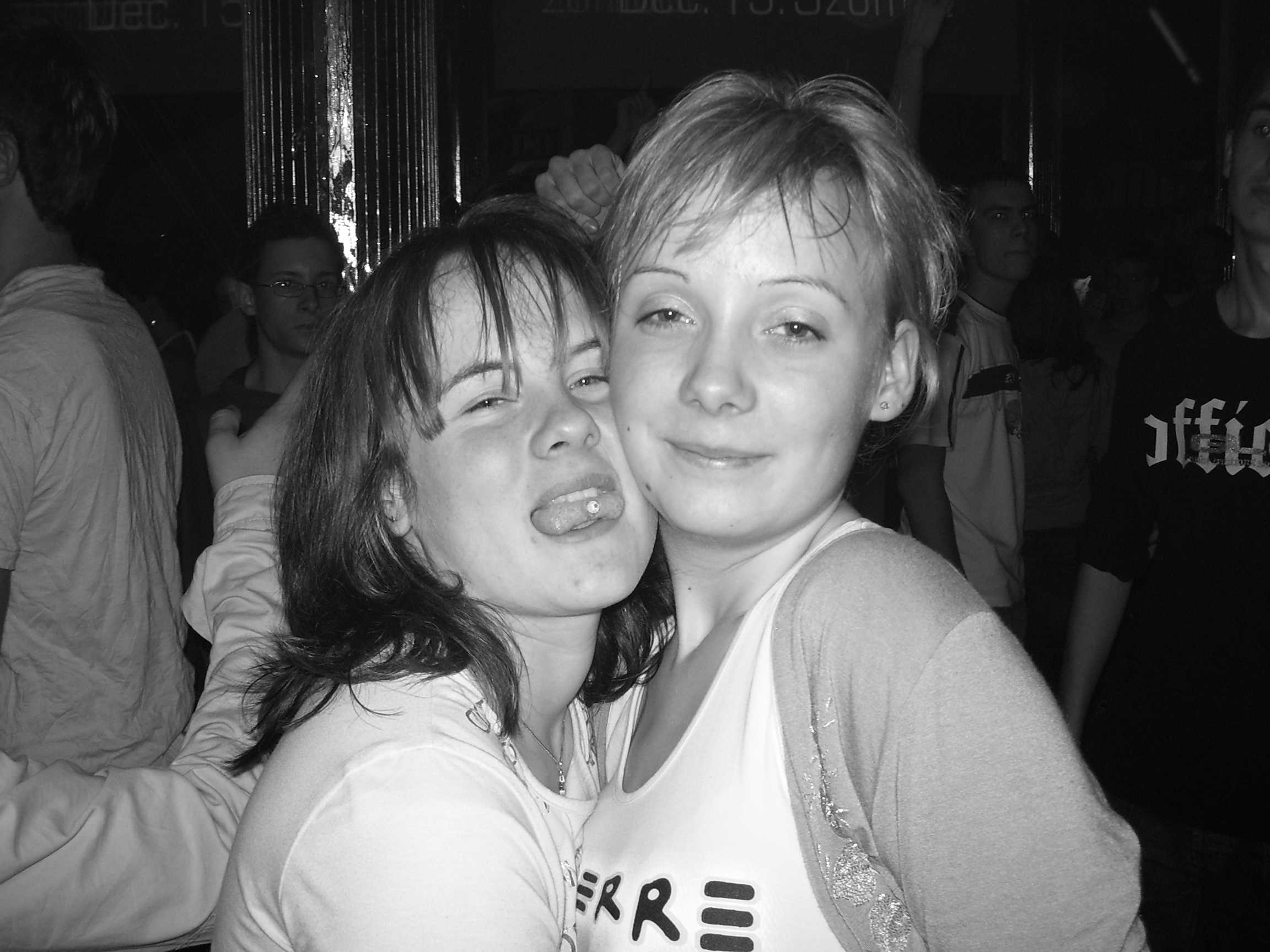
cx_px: 635
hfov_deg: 51.4
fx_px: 1321
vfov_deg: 39.7
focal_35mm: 36
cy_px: 476
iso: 80
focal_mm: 6
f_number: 2.7
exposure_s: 1/60
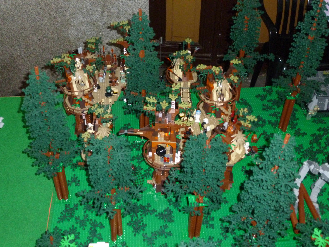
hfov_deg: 44.8
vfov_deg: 34.4
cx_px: 161
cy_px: 126
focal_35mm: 42
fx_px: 399
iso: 400
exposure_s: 1/13
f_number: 3.8
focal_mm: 7.4
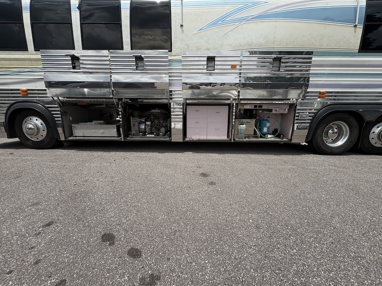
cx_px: 191
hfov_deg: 102.1
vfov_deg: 85.7
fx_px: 154
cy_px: 143
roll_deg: -1.5
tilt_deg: -12.2
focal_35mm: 14
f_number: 2.2
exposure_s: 1/1832
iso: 50
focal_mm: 2.22
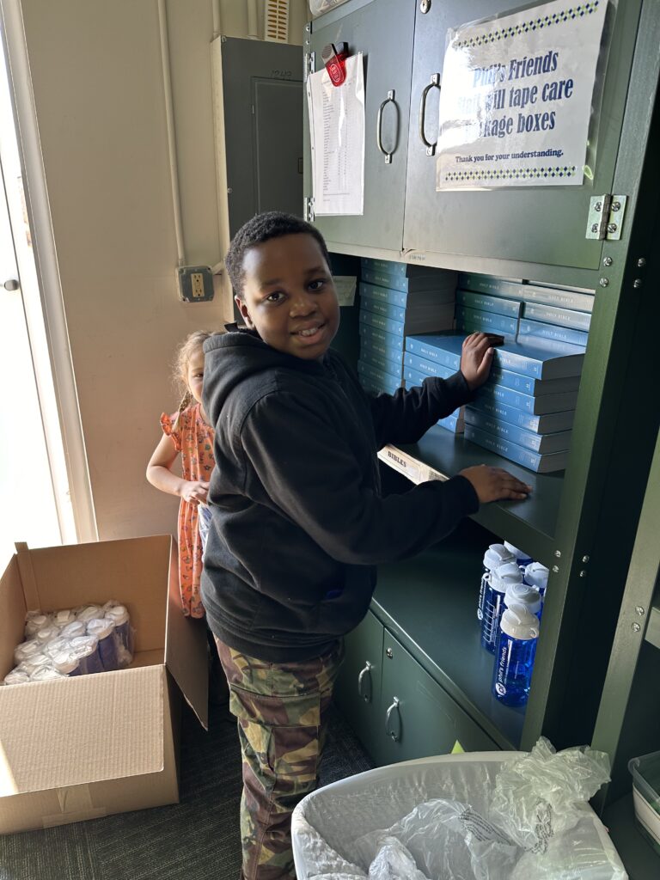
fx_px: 610
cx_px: 330
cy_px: 440
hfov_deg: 56.8
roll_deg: -1.0
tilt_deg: -19.9
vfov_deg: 71.6
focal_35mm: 24
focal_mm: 6.86
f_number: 1.78
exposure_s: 1/121
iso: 80
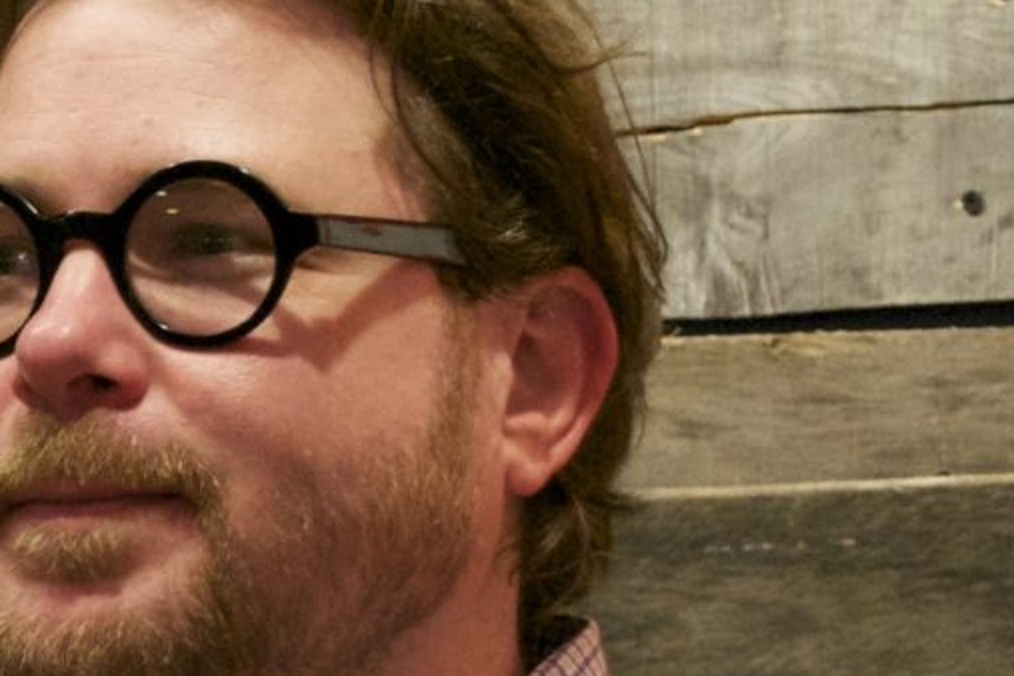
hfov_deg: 9.6
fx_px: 5802
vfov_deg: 6.7
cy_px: 627
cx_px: -694
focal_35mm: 206
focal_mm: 34
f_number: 5
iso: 3200
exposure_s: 1/50
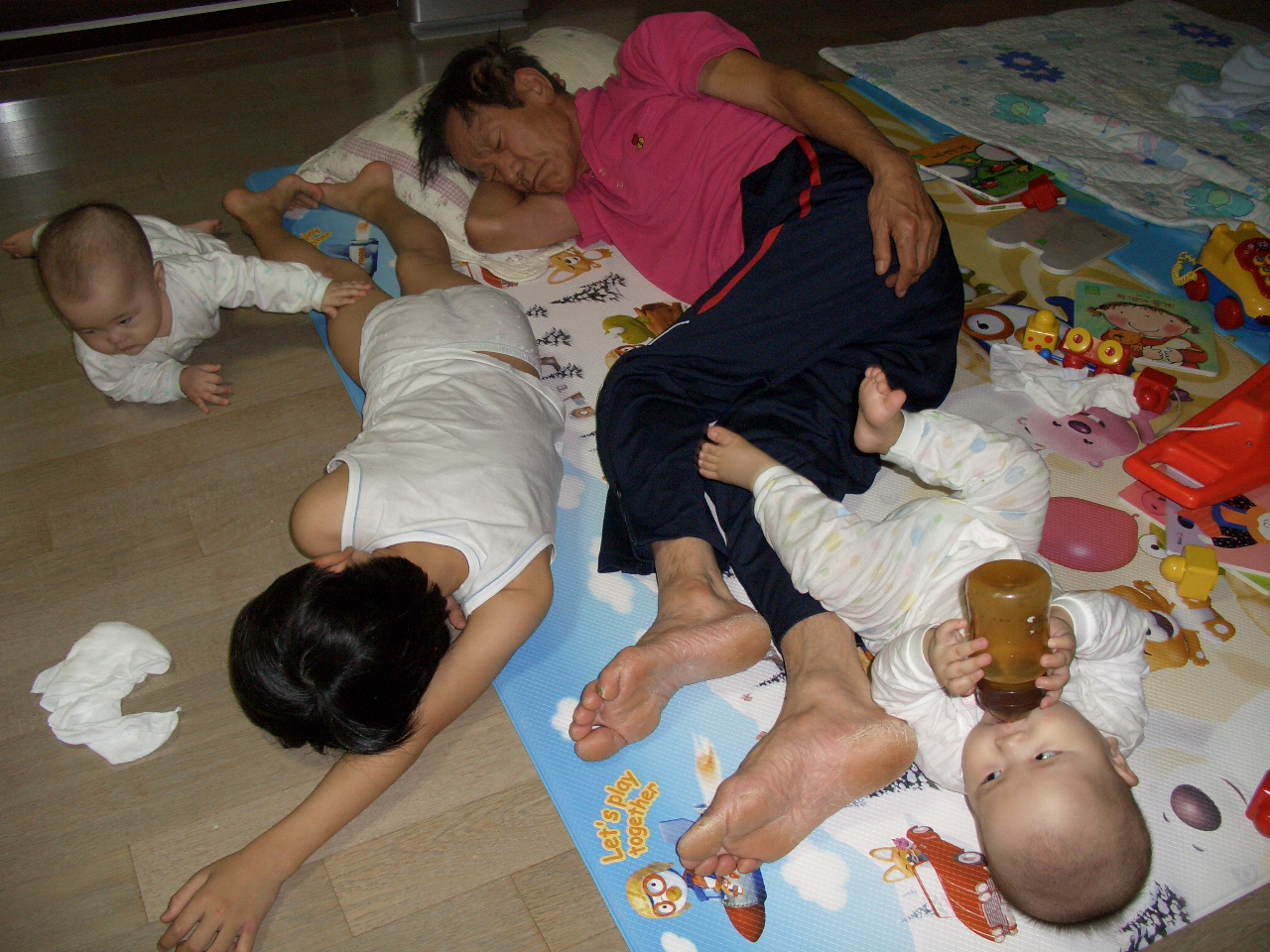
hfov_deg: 55.4
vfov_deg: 42.9
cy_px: 476
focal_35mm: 33
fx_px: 1211
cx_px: 635
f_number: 2.8
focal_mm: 7.1
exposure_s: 1/60
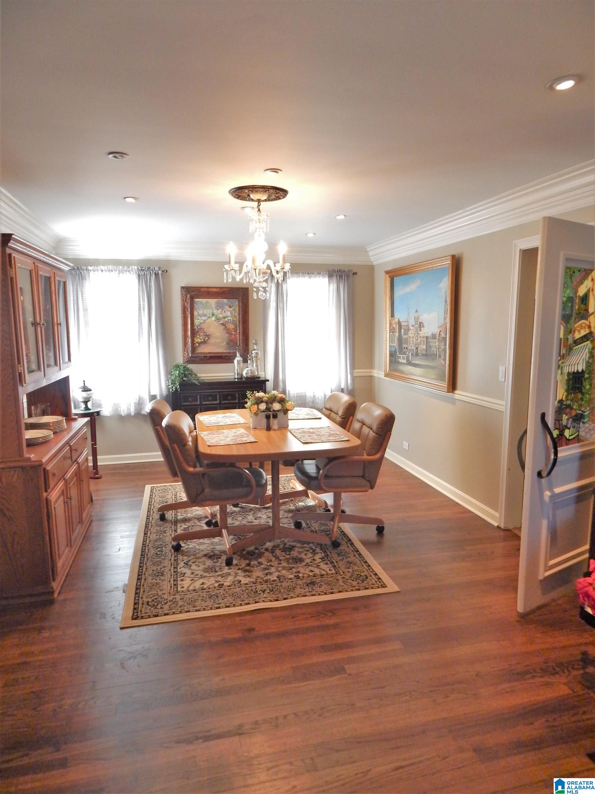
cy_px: 397
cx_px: 298
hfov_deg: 61.1
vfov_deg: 76.4
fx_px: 504
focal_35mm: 22
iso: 360
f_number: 3
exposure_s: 1/30
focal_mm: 4
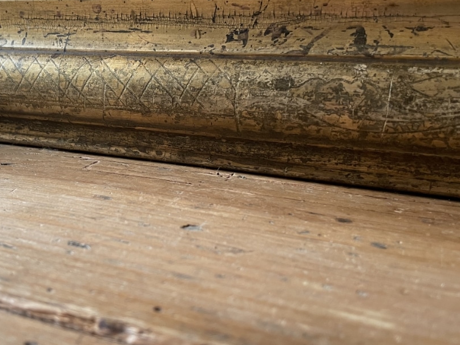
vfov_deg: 36.5
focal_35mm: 39
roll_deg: +0.6
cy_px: 115
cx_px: 129
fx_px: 518
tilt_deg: -10.6
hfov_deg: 46.5
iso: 125
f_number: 1.6
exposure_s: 1/77
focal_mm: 4.2
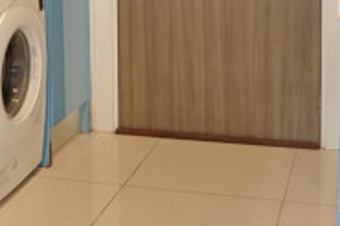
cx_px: 167
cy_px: -90
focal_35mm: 78
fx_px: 736
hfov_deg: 26.0
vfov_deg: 16.3
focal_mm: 16
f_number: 3.5
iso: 640
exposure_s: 1/30
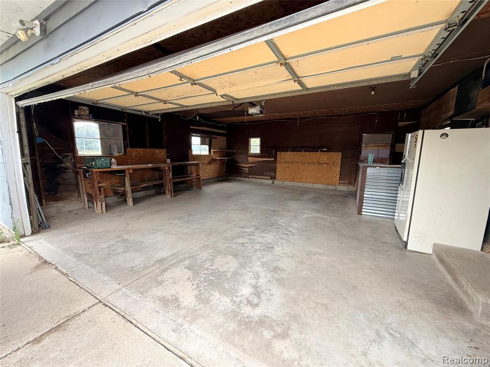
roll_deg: -0.6
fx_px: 198
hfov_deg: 102.1
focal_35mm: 14
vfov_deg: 85.7
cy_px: 184
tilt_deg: -8.1
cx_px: 245
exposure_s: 1/99
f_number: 2.2
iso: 80
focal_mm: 2.22
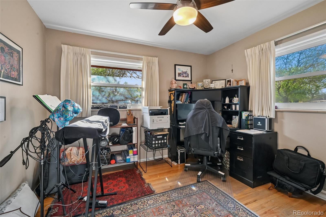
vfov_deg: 75.5
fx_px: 140
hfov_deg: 98.6
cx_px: 163
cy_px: 108
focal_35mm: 16
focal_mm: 15.5
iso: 400
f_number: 10
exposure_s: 1/10
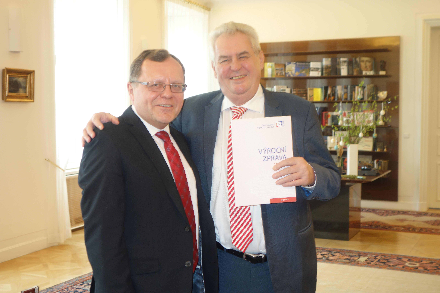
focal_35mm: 53
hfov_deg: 37.5
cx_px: 220
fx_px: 648
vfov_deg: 25.5
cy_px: 146
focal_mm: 19.53
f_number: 3.5
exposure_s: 1/50
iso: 200
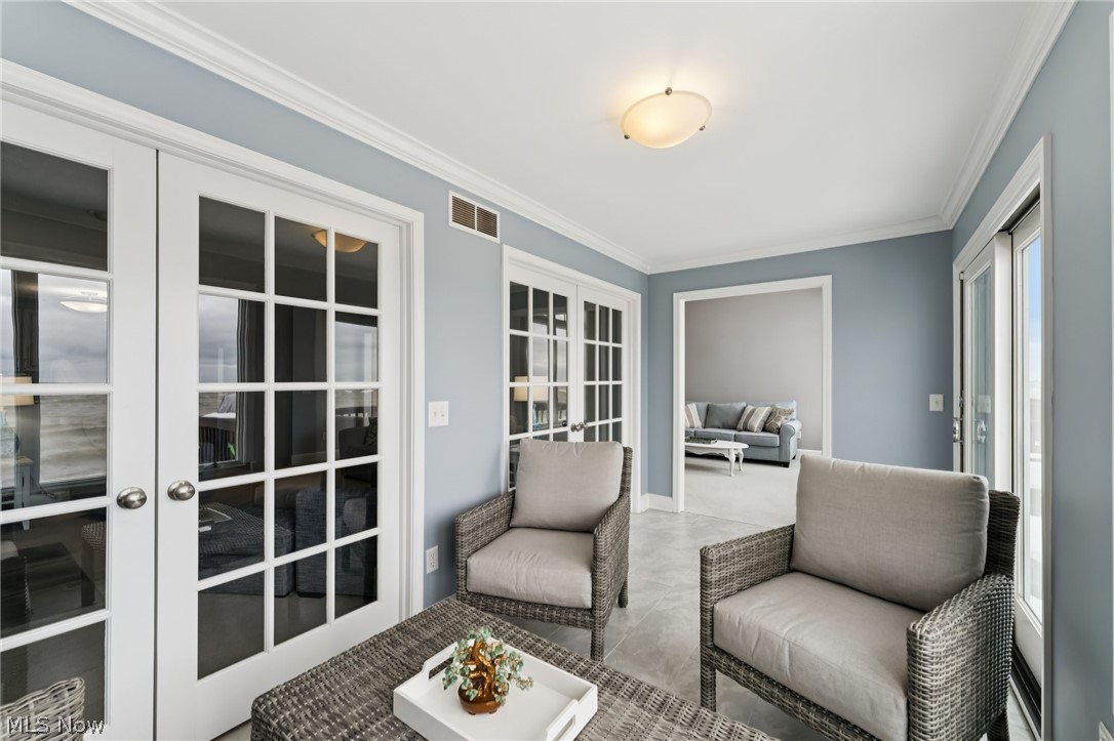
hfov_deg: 104.3
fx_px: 433
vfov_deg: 81.2
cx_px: 557
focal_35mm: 14
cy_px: 370
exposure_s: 1/100
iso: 250
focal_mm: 14
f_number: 6.3
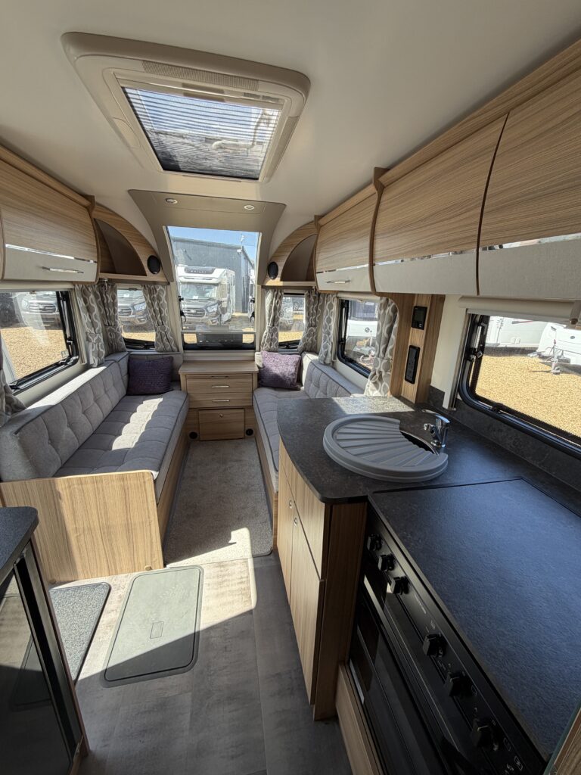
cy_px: 388
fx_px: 313
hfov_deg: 85.7
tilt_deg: -17.6
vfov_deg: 102.1
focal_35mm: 14
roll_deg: -2.3
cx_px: 290
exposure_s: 1/191
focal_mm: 2.22
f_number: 2.2
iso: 40
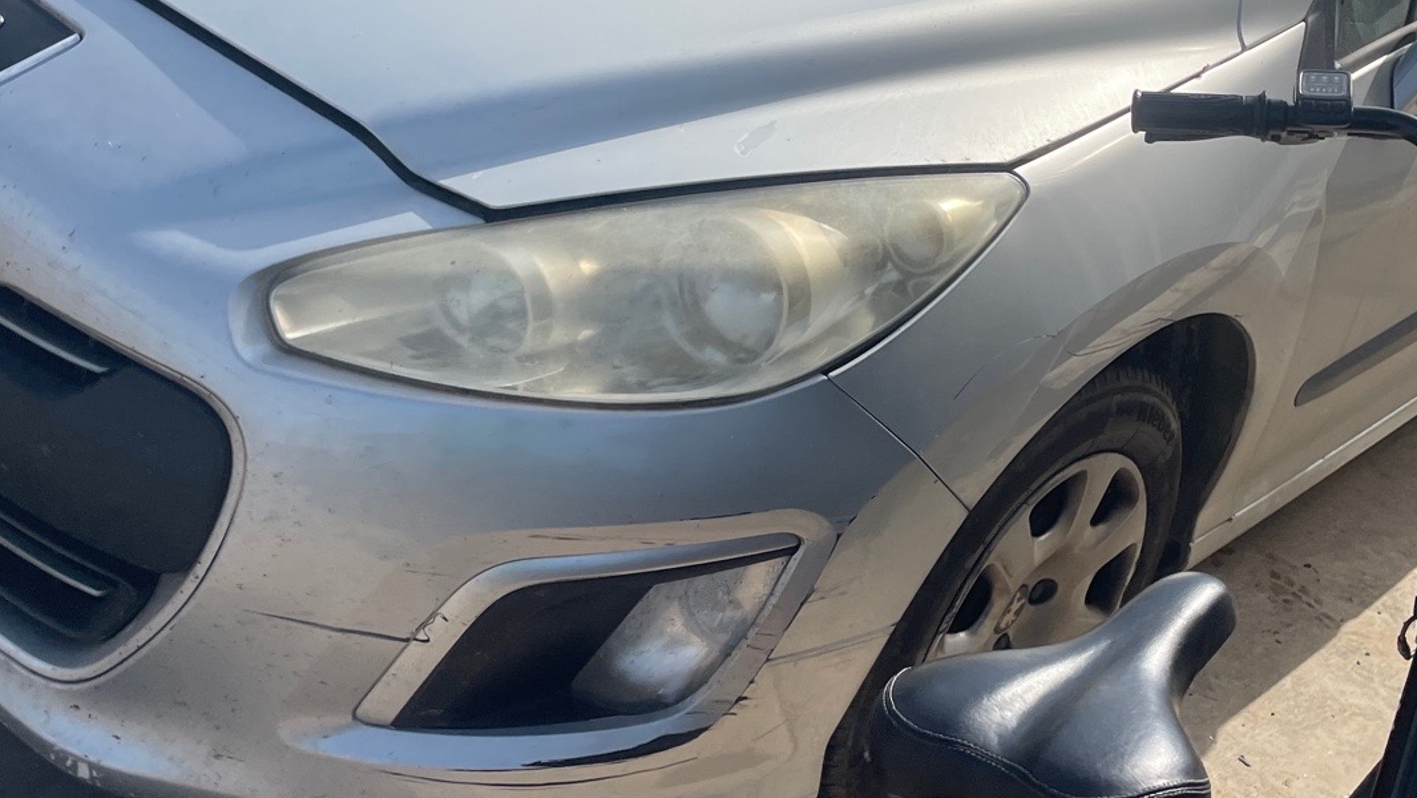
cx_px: 808
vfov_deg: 23.0
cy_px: 102
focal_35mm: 51
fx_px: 1917
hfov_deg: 40.5
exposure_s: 1/4132
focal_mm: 4.2
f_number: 1.6
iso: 32
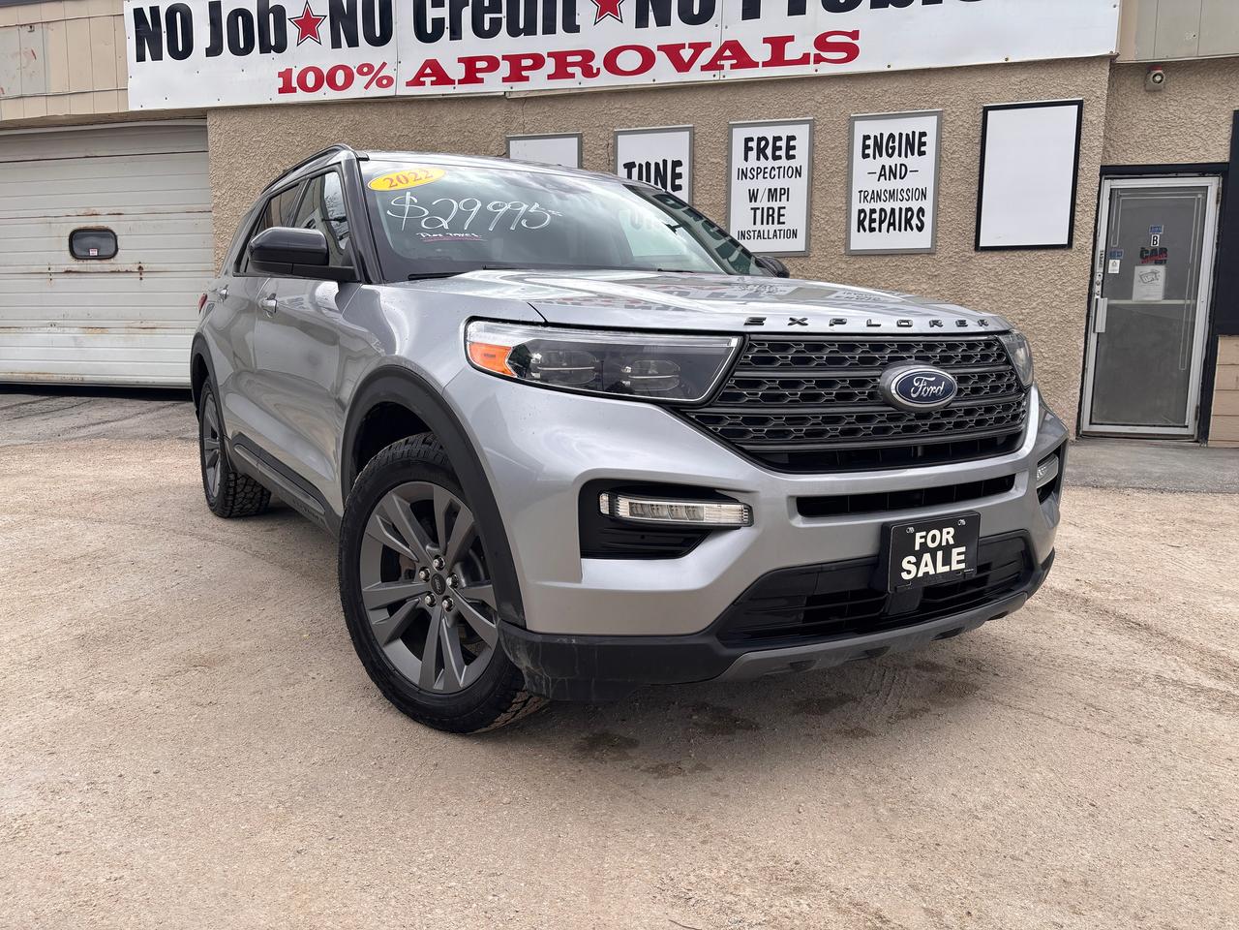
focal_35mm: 26
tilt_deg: -7.4
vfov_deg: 53.1
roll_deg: -0.6
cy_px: 465
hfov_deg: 67.3
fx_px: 931
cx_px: 620
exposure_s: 1/2062
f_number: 1.6
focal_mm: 5.96
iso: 50
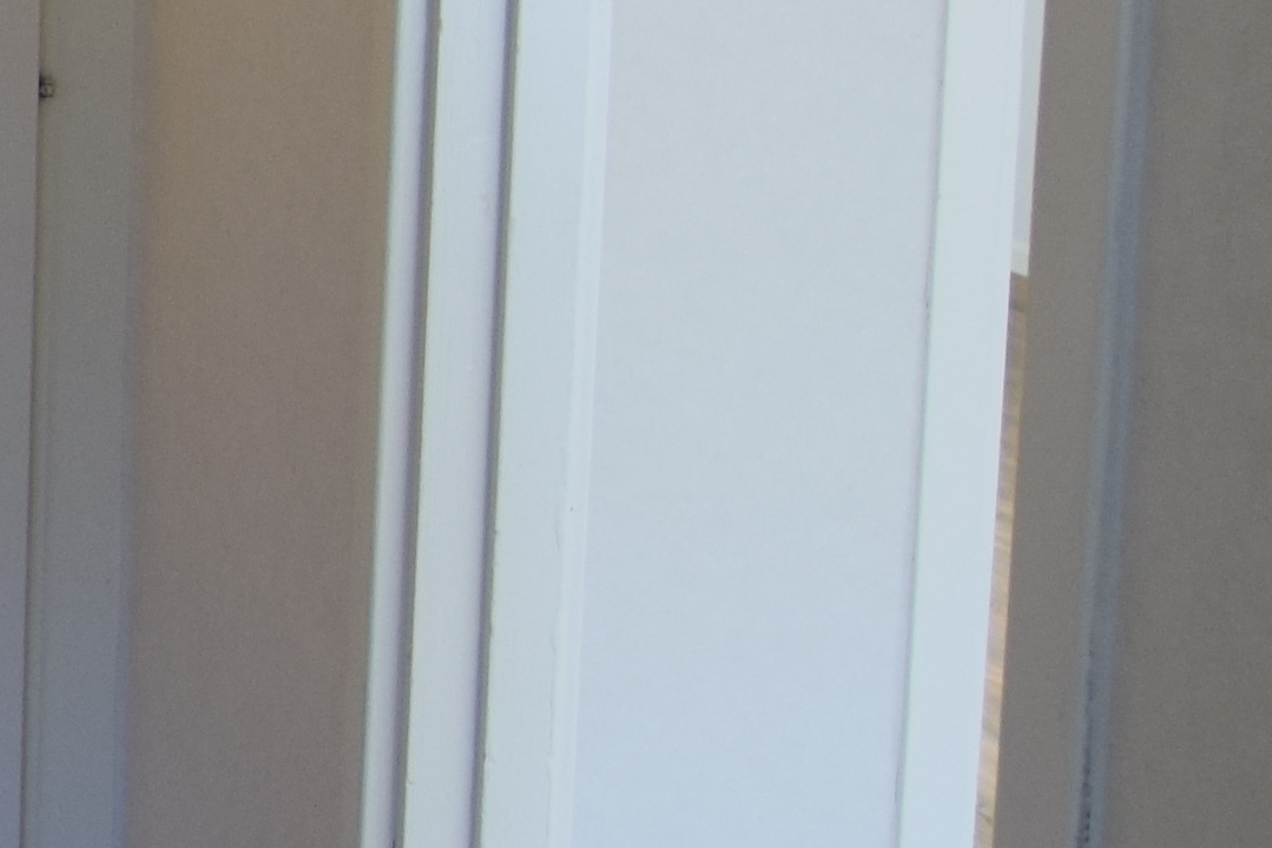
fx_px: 3242
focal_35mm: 92
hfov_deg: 14.6
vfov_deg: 14.7
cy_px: 51
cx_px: -1759
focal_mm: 11
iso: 400
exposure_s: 1/80
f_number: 4.5
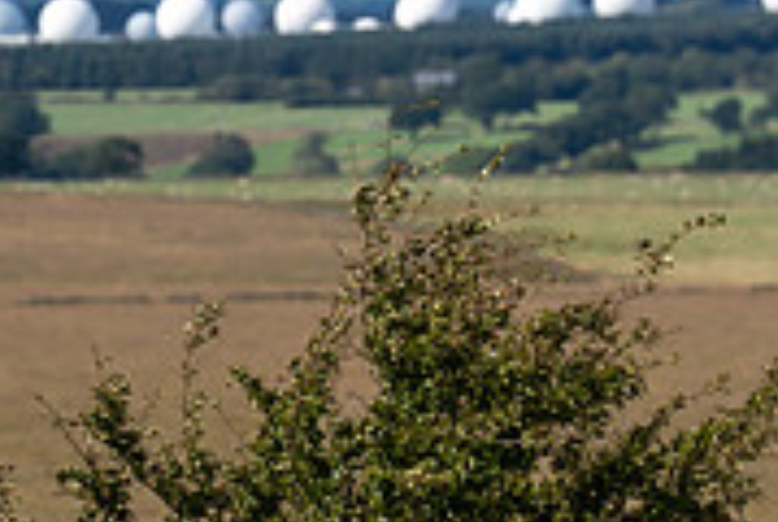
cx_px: -352
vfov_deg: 2.9
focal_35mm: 469
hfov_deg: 4.4
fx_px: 10152
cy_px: 498
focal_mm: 145
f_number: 5.6
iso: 125
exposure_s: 1/800
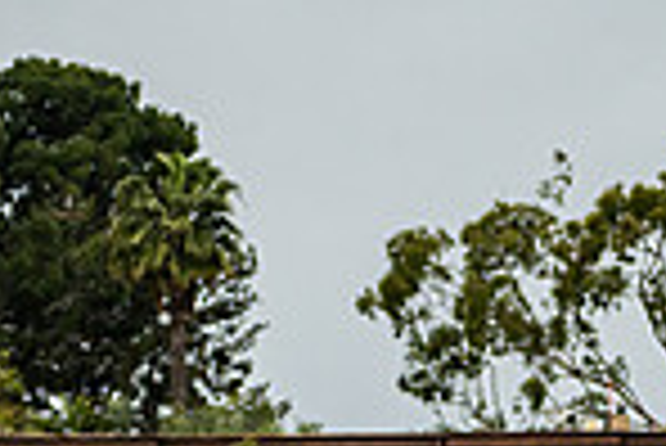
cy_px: 699
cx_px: 182
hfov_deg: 3.8
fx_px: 9981
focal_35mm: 539
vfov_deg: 2.6
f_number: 4.5
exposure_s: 1/5000
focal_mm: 120
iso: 320
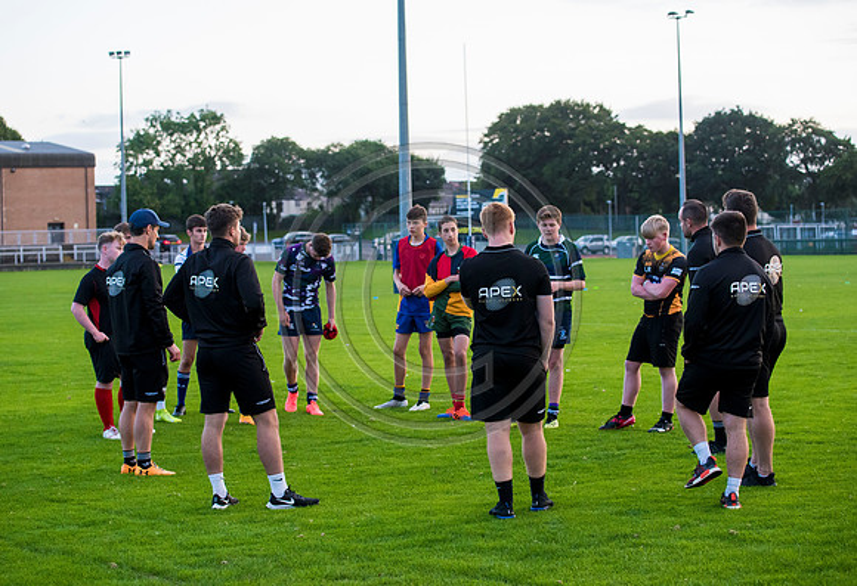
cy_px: 279
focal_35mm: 75
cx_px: 408
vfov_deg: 18.6
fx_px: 1794
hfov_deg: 26.9
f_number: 4.5
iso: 1600
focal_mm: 70
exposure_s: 1/250
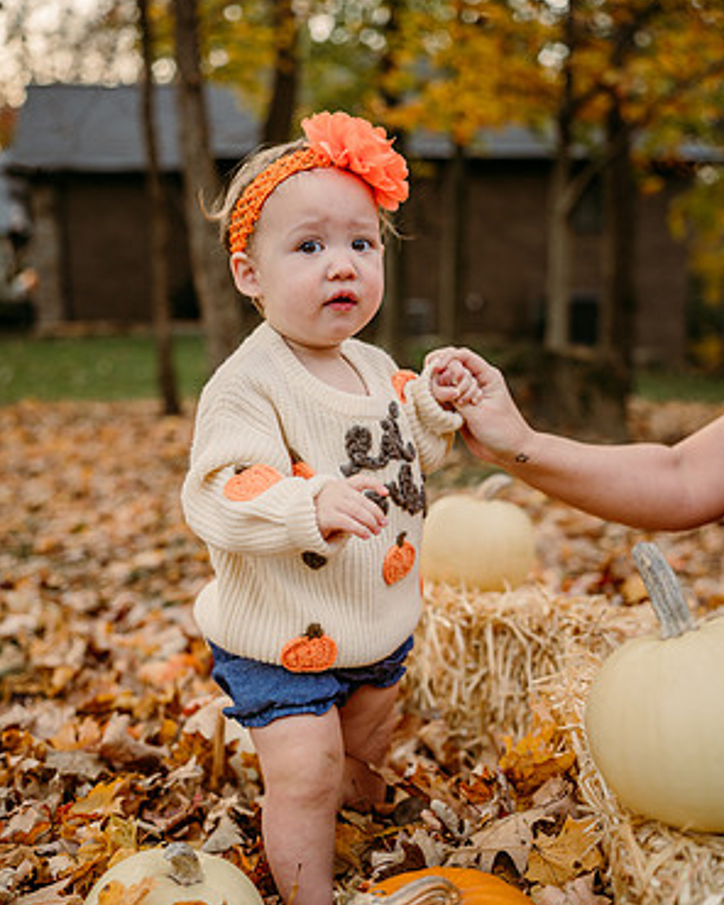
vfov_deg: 45.7
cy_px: 497
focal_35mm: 40
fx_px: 1071
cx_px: 362
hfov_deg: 37.3
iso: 250
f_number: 2.2
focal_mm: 35
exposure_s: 1/500
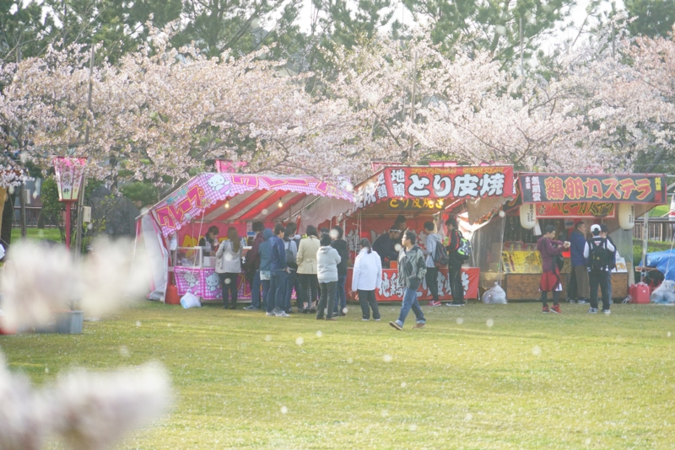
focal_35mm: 223
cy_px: 225
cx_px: 338
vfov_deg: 6.2
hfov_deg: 9.2
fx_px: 4183
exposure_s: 1/2000
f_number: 6.3
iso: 2500
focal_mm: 223
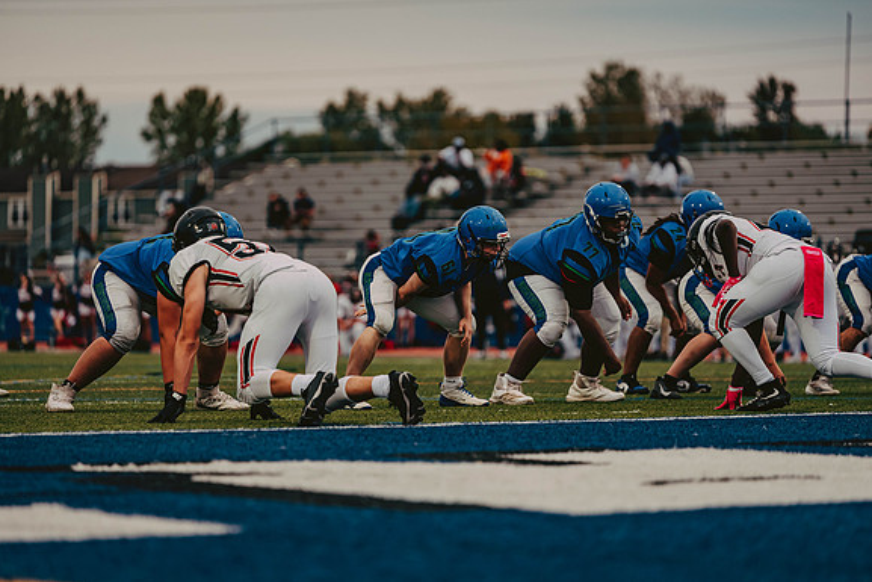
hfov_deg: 10.2
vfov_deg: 6.8
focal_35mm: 201
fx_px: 4870
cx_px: 437
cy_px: 291
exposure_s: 1/1000
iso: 800
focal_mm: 200
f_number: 3.2
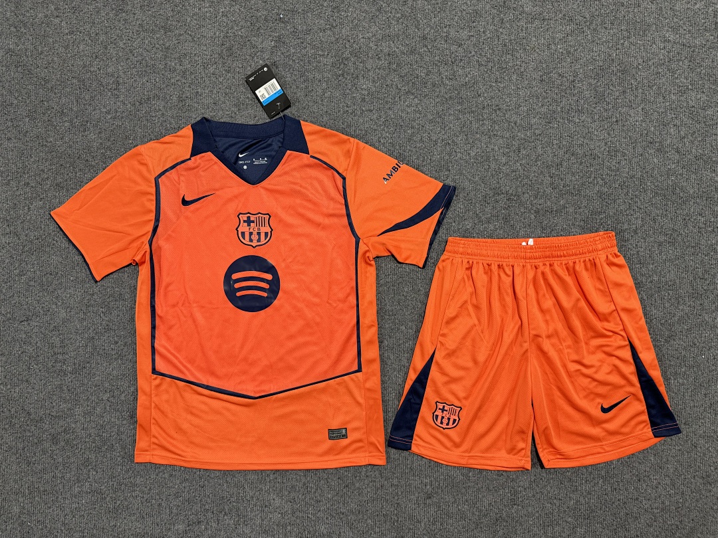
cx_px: 359
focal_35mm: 24
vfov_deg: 56.8
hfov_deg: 71.6
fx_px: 498
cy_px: 269
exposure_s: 1/50
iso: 160
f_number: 1.78
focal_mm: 6.76
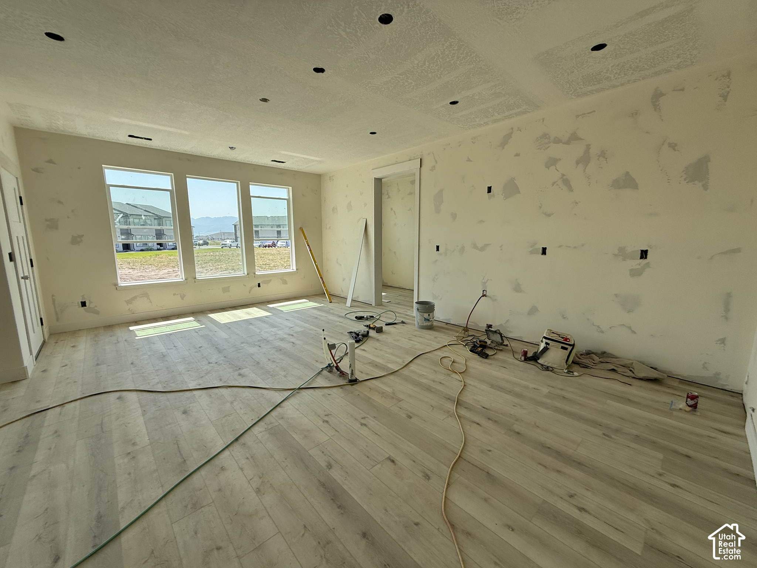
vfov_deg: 85.7
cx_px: 378
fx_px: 306
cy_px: 284
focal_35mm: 14
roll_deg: +0.1
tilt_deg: -8.3
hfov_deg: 102.1
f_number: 2.2
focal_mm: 2.22
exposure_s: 1/679
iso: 64
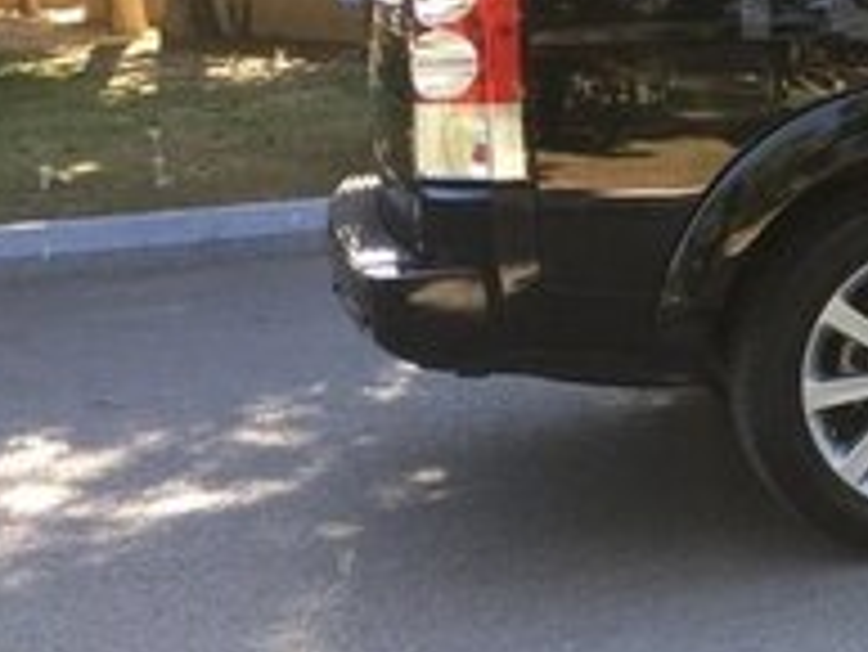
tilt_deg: -2.8
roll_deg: -1.9
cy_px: -29
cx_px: 1165
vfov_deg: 14.7
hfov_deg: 18.3
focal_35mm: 99
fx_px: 2484
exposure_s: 1/100
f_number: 2.2
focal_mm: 4.15
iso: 32
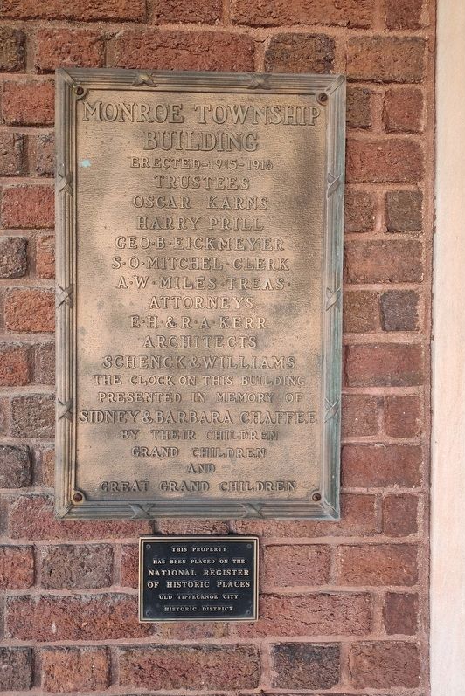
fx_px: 465
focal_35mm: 24
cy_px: 348
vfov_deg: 73.7
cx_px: 219
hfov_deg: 53.1
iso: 355
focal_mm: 5.56
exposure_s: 1/120
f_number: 1.8
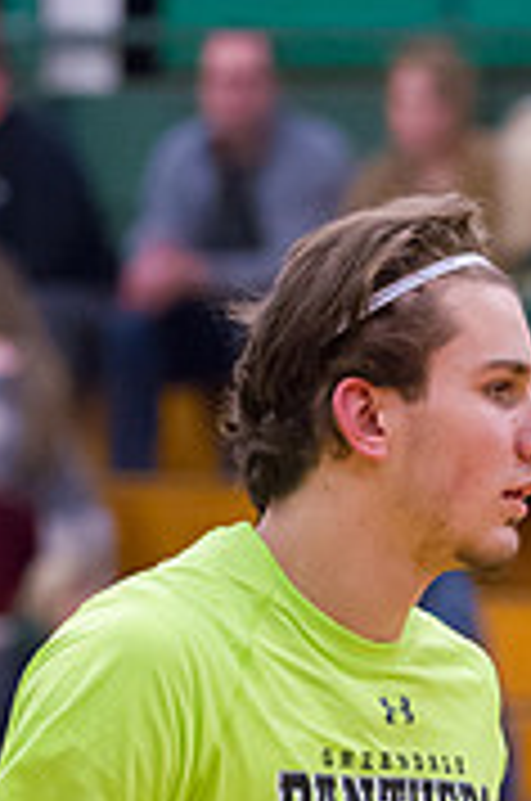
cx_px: 362
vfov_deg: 3.5
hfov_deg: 2.4
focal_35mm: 581
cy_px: 999
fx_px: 12904
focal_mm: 230
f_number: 5.6
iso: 6400
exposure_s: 1/320
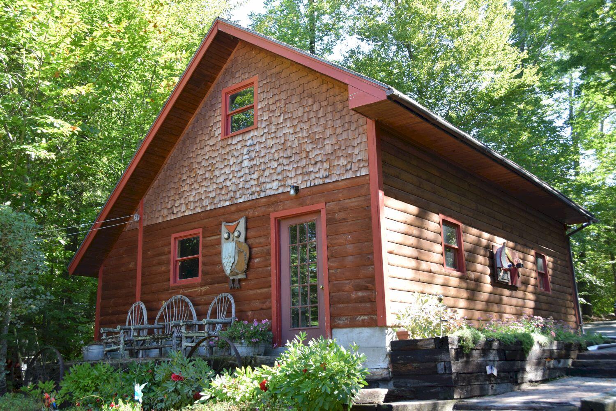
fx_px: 616
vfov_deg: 36.9
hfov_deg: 53.1
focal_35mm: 36
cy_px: 206
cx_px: 308
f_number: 6.3
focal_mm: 24
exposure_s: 1/160
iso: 400
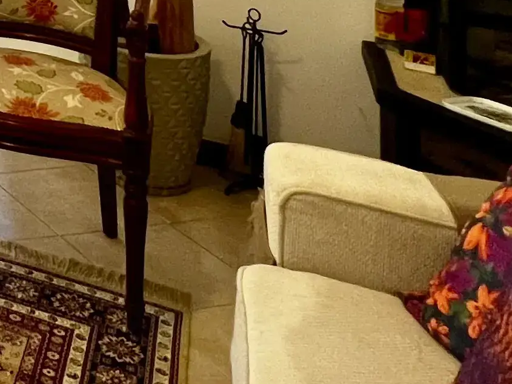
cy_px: -322
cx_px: -377
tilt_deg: +1.1
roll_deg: -0.6
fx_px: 917
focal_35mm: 62
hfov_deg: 21.8
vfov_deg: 18.2
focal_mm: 1.57
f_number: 1.8
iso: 250
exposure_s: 1/60
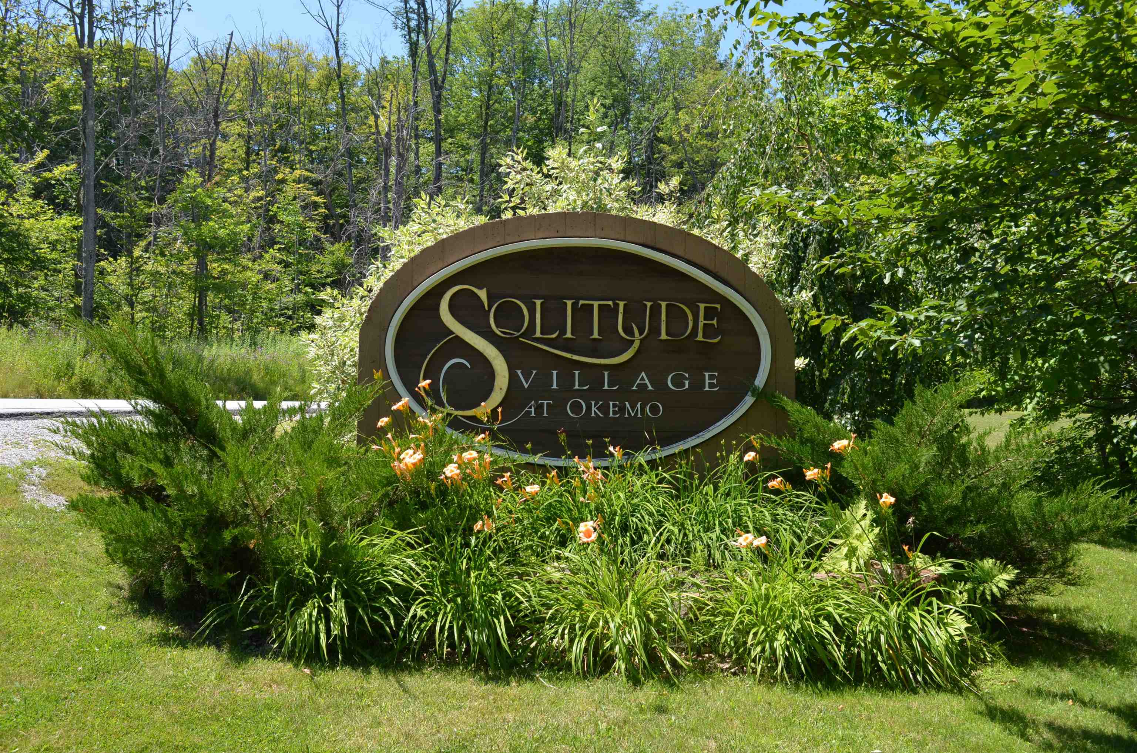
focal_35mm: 36
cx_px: 568
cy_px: 376
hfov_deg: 53.2
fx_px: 1135
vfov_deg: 36.7
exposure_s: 1/250
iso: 200
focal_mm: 24
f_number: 8
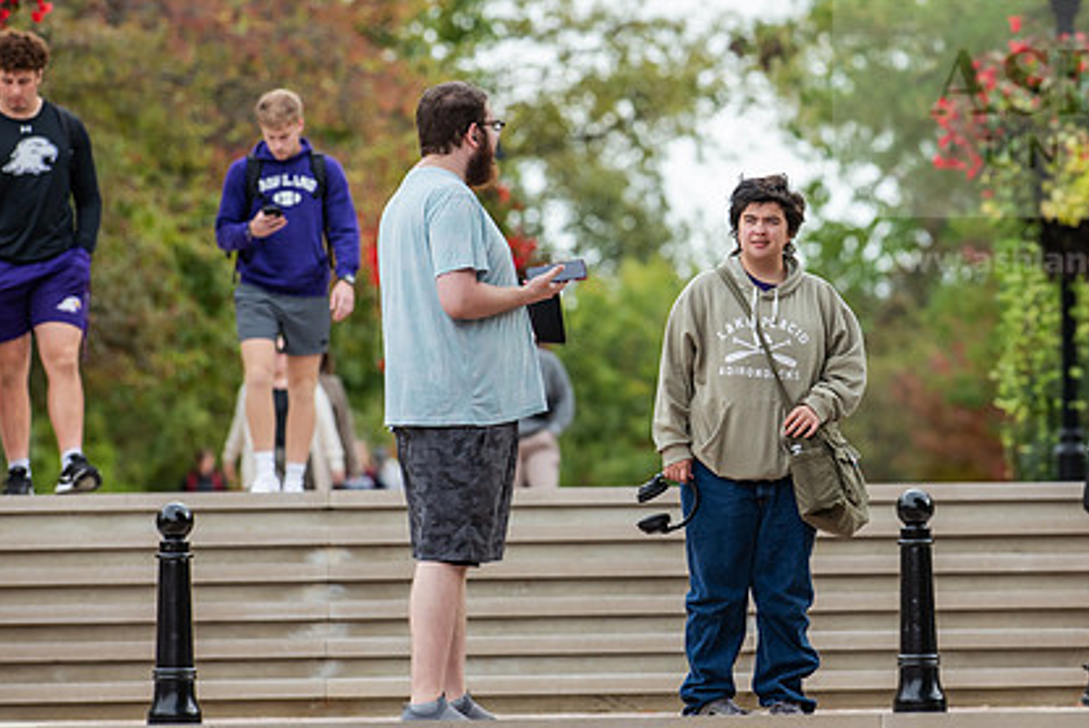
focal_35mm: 418
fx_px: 12653
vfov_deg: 3.3
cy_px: 316
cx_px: 754
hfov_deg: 4.9
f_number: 6.3
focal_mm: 300
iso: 400
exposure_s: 1/500
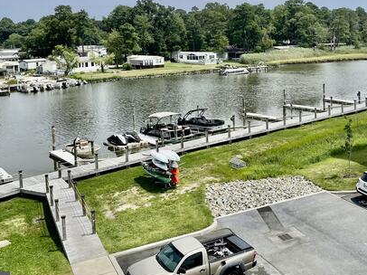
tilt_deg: -4.3
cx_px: 229
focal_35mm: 41
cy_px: 78
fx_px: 434
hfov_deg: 45.4
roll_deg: +2.1
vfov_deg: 34.5
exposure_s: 1/5814
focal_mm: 4.2
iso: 32
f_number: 1.6
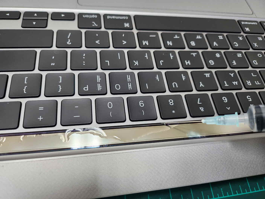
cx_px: 132
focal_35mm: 24
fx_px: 184
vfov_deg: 56.8
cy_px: 100
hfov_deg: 71.6
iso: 400
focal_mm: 5
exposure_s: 1/120
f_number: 1.8
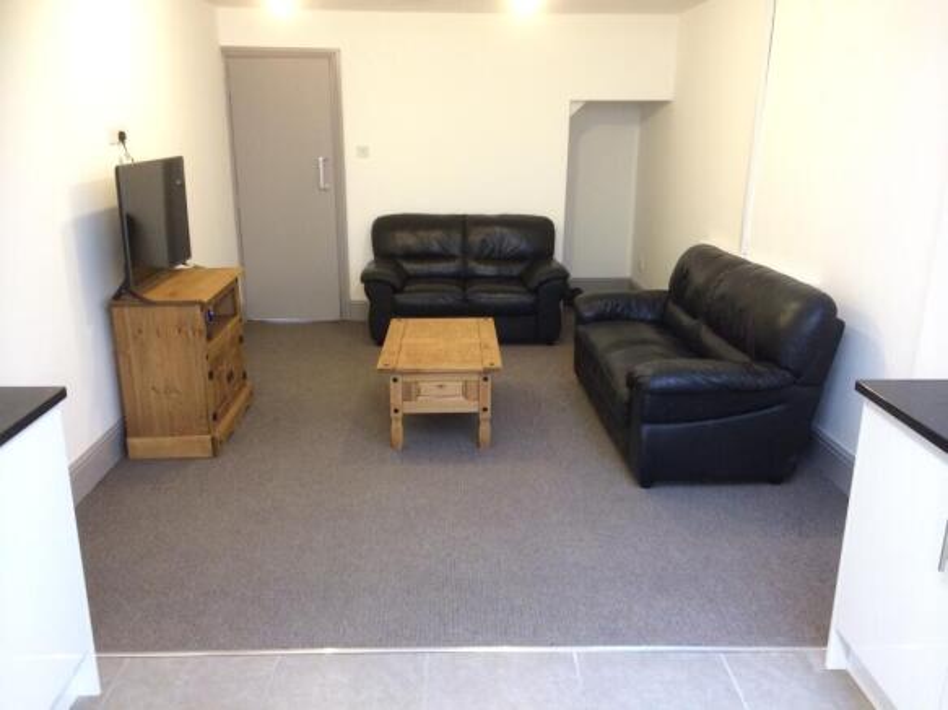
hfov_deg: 60.0
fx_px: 821
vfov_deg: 46.8
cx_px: 474
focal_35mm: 30
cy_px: 355
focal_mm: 4.12
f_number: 2.2
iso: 250
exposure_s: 1/33
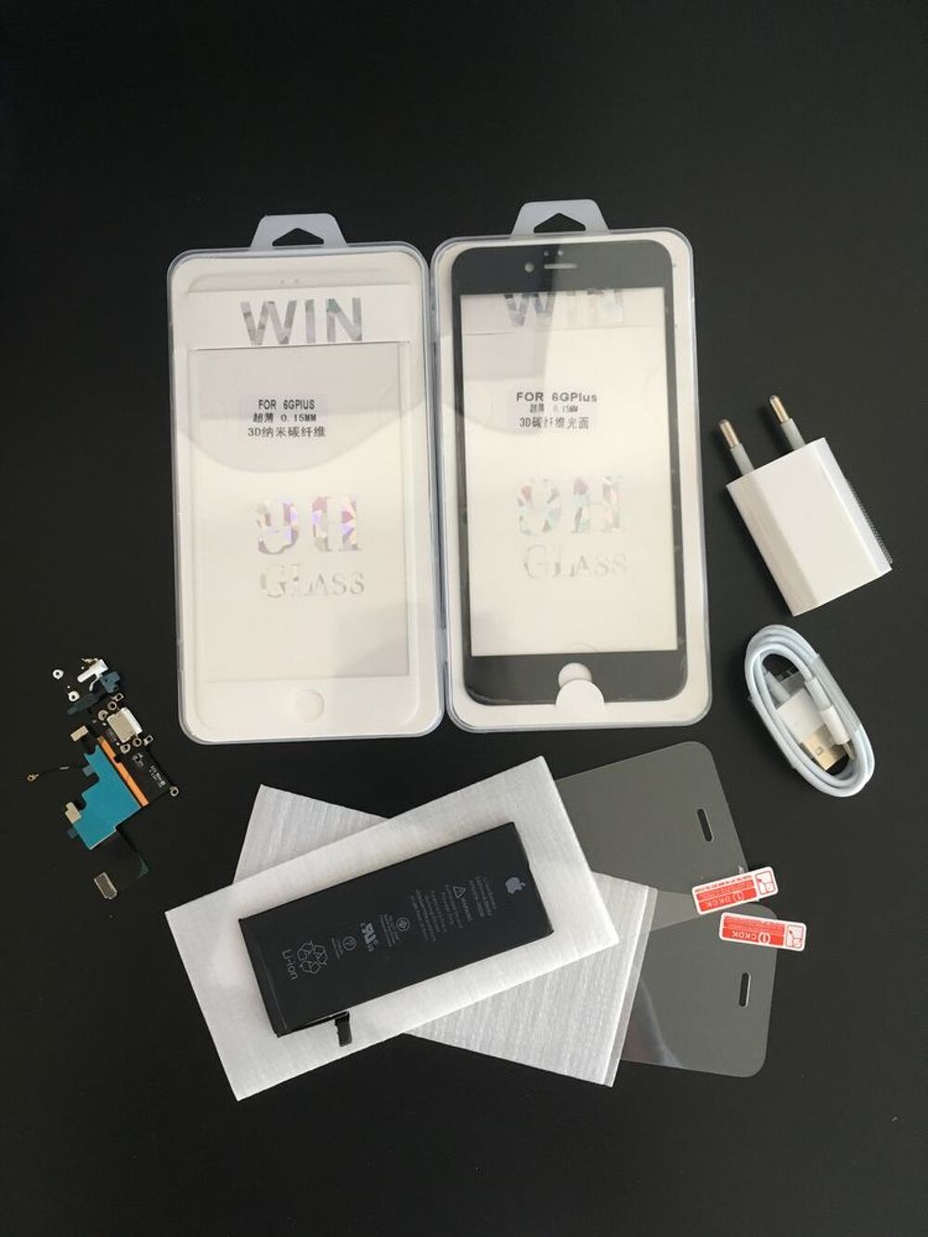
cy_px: 618
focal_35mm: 29
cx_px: 464
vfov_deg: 61.7
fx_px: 1036
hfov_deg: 48.2
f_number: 2.2
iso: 160
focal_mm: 4.15
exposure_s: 1/33
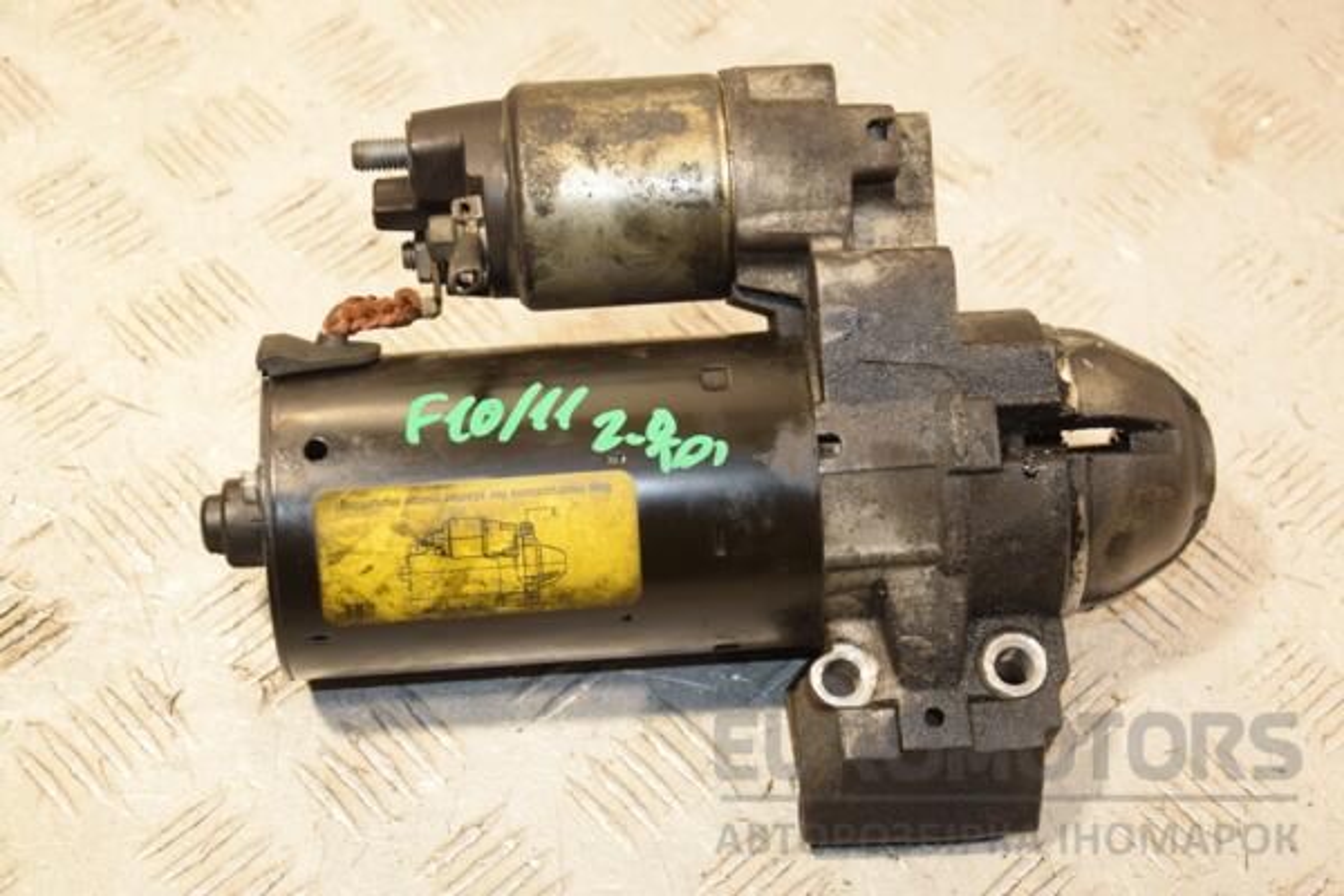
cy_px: 448
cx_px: 672
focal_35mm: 75
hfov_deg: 27.0
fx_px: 2800
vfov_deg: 18.2
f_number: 5
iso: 800
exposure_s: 1/160
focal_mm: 50
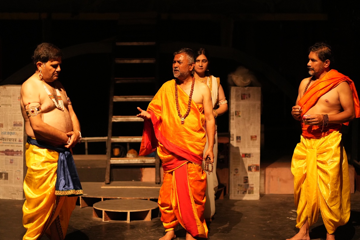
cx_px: 182
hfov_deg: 23.6
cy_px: 119
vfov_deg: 15.9
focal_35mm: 86
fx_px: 860
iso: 4000
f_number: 2
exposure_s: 1/250
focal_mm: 85
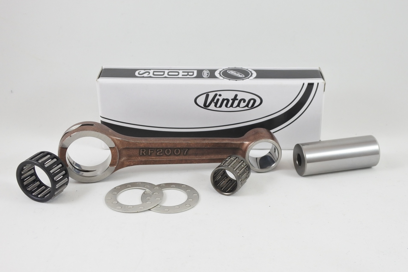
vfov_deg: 31.9
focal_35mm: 42
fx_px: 476
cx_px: 204
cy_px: 136
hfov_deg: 46.4
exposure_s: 1/125
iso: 450
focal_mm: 15.7
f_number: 4.2
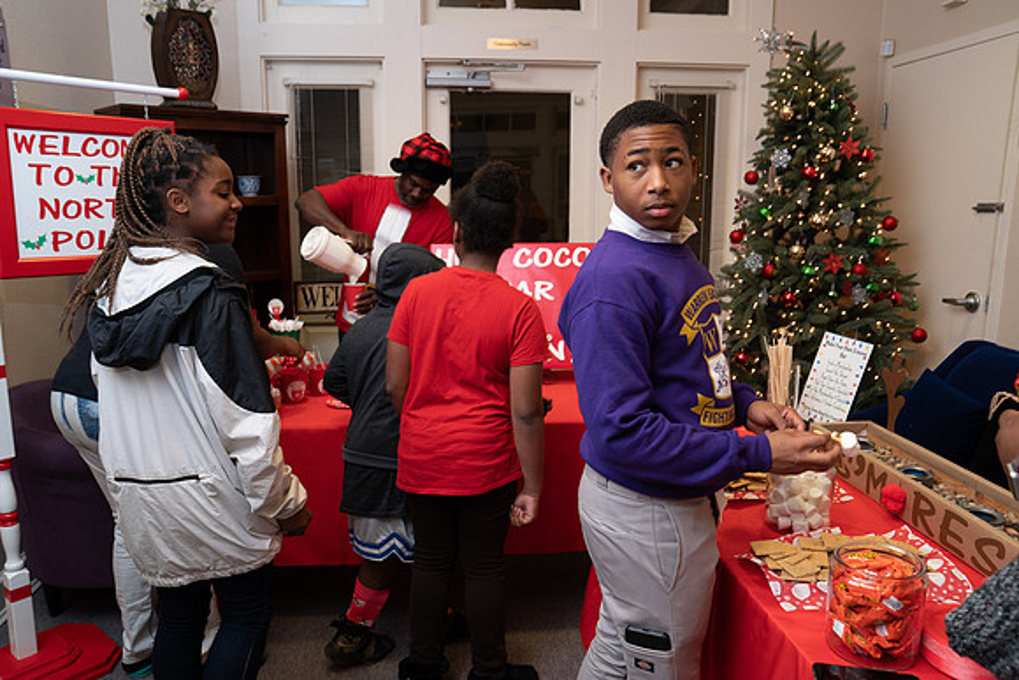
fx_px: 793
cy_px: 340
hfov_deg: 65.5
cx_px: 510
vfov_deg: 46.4
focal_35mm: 28
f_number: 4.5
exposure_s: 1/80
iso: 640
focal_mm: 28
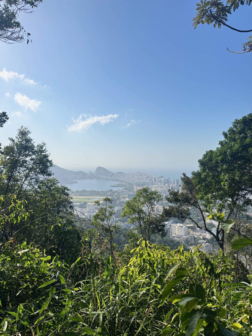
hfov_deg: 56.8
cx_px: 126
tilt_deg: -1.7
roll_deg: +0.7
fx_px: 233
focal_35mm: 24
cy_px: 168
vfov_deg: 71.6
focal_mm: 6.76
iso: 80
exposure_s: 1/6410
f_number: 1.78
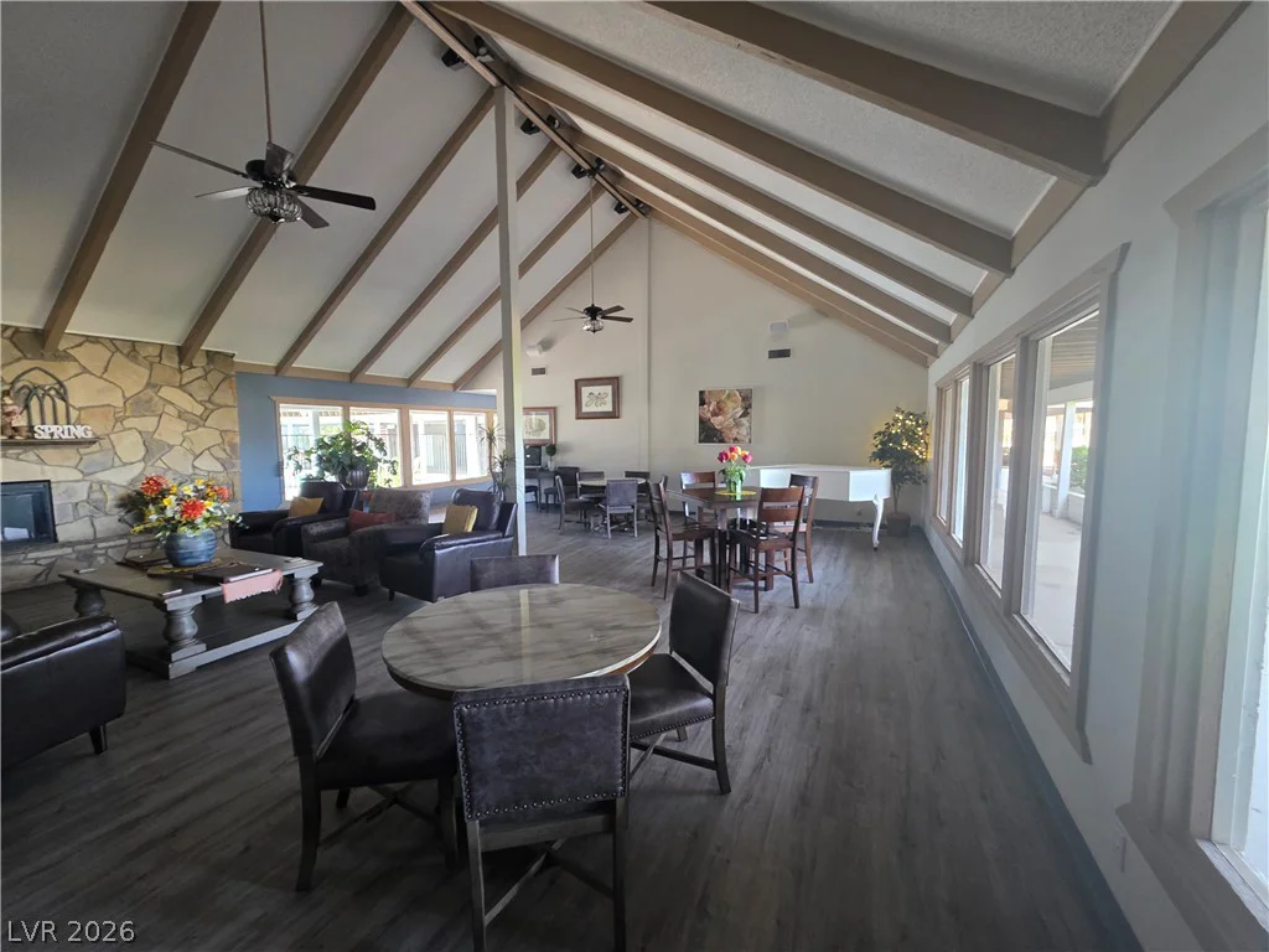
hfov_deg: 106.2
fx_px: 477
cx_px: 634
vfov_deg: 89.9
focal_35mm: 13
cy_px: 476
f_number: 1.9
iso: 640
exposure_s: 1/60
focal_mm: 2.2
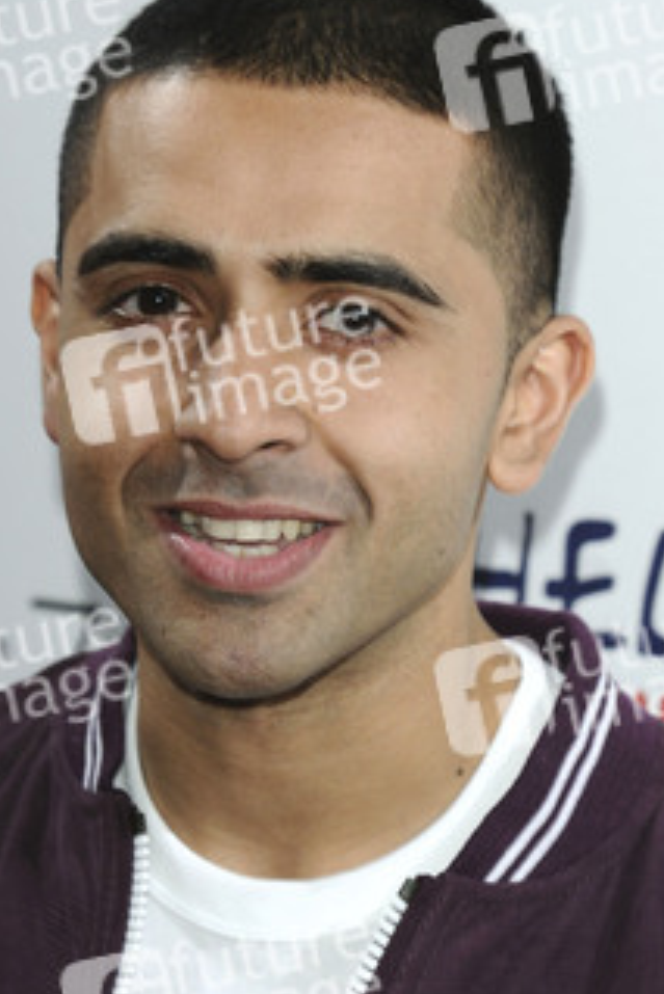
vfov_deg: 10.4
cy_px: 527
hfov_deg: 7.0
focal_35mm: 198
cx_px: 313
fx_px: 5461
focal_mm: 105
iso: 400
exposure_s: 1/160
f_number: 5
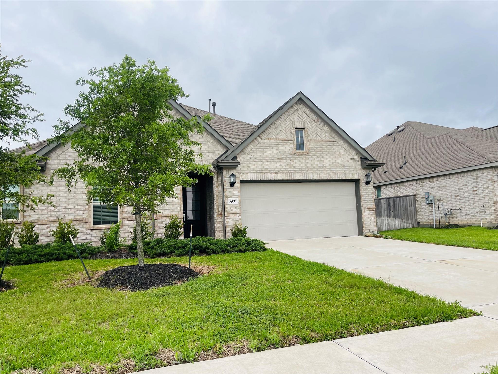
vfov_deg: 54.9
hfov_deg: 69.4
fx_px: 360
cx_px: 249
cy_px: 187
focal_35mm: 25
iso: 32
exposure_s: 1/611
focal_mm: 5.1
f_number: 1.6
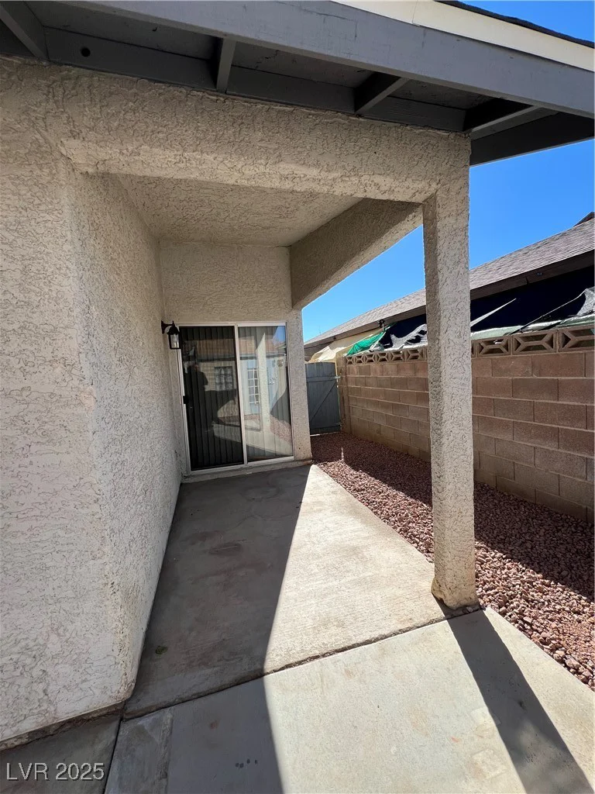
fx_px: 298
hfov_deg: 89.9
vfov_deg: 106.2
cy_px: 397
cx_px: 298
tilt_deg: -3.8
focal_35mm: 13
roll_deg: +3.3
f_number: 1.8
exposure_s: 1/903
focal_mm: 1.57
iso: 32
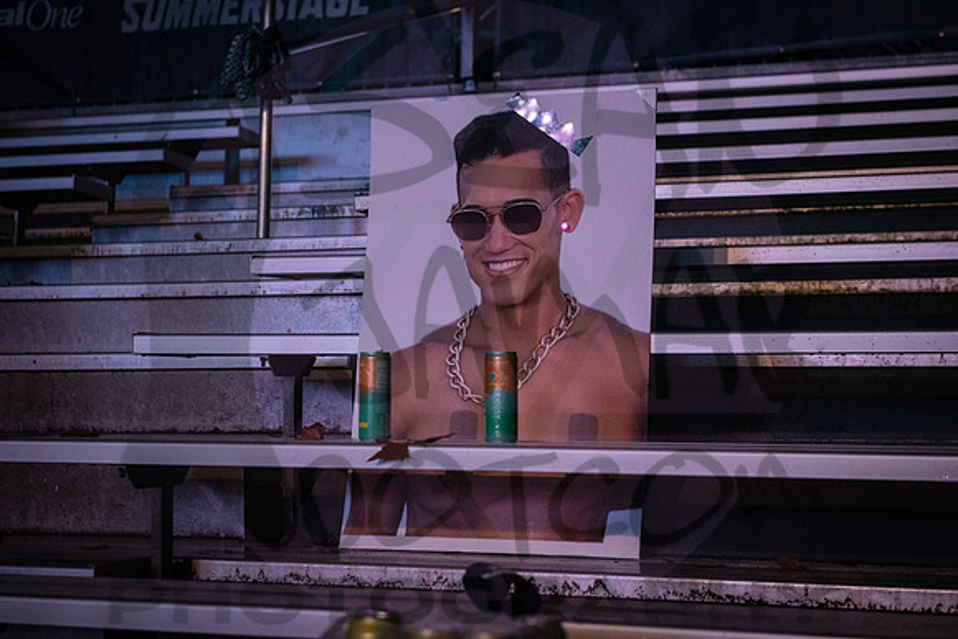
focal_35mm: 70
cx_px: 479
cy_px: 320
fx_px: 1863
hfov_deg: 28.8
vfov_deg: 19.5
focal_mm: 70
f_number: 3.5
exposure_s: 1/250
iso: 10000
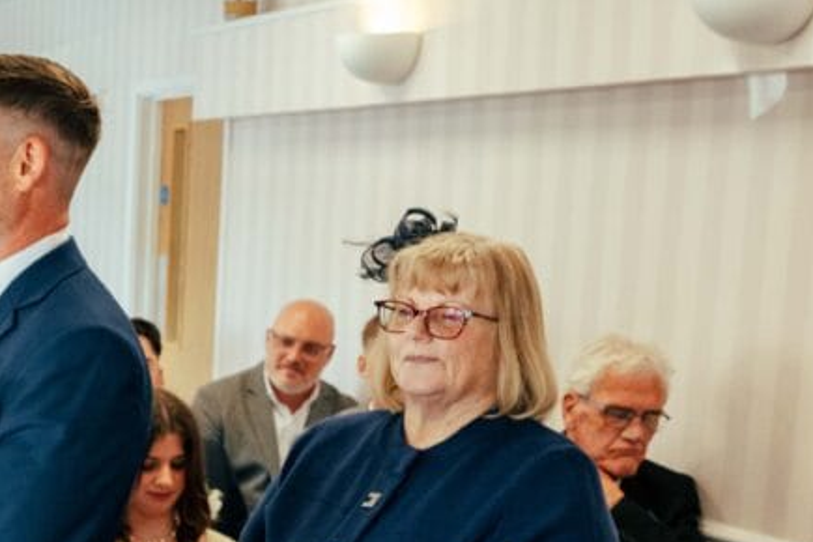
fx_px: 1965
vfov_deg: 15.4
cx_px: -243
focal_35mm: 87
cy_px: 564
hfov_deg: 21.2
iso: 1600
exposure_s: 1/320
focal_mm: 24
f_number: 4
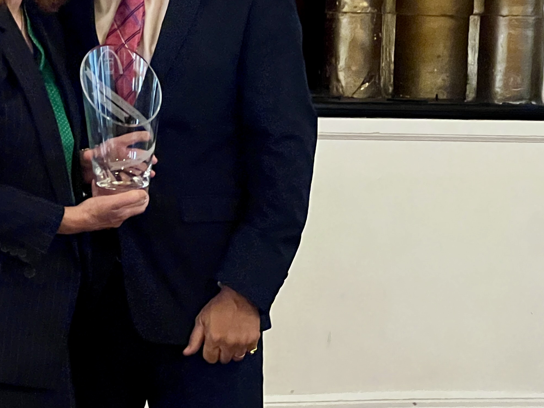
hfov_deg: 12.6
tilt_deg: -3.7
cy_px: 117
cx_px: 68
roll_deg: -0.8
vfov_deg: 9.5
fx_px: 2452
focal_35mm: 156
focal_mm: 9
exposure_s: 1/24
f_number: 2.8
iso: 1250
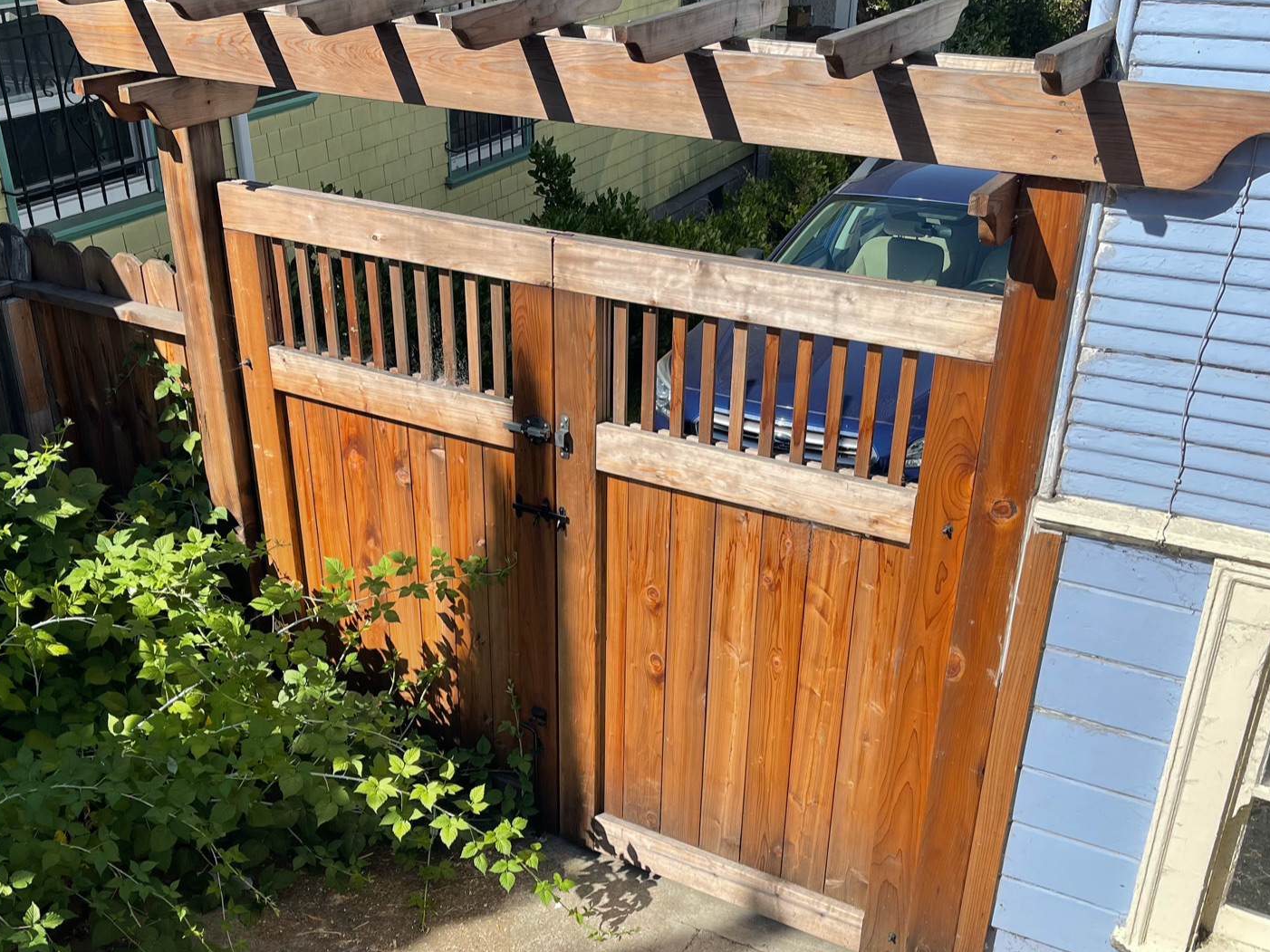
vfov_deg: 37.4
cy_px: 606
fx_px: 1394
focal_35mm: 38
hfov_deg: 48.9
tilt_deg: -30.2
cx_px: 569
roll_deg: +1.2
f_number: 1.6
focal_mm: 5.1
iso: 32
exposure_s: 1/2924
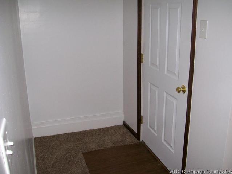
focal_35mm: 36
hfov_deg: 51.3
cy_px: 87
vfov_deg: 39.7
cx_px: 116
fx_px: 241
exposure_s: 1/64
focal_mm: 6
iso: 140
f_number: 2.7
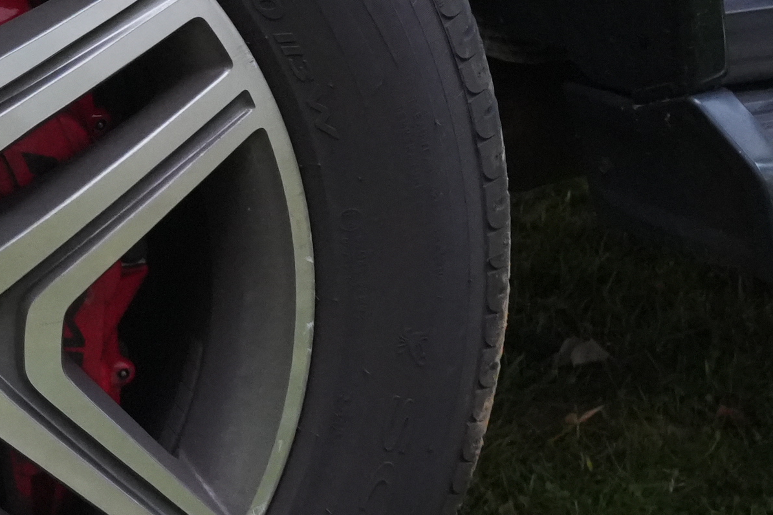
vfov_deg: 10.4
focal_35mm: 132
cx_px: -222
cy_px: 308
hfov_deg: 14.9
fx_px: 2833
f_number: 8
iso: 5000
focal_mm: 30
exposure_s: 1/80
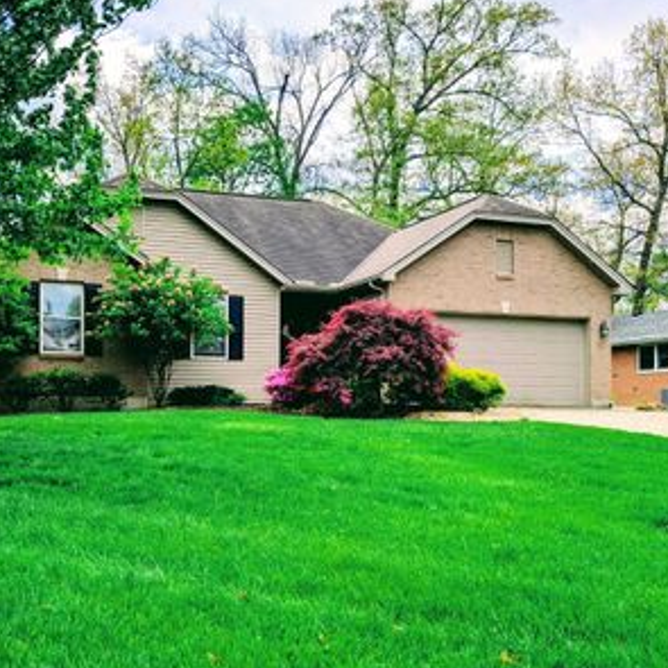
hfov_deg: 45.5
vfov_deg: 45.7
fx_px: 786
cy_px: 410
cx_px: 233
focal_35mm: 36
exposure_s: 1/1558
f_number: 1.68
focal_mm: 6.9
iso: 20
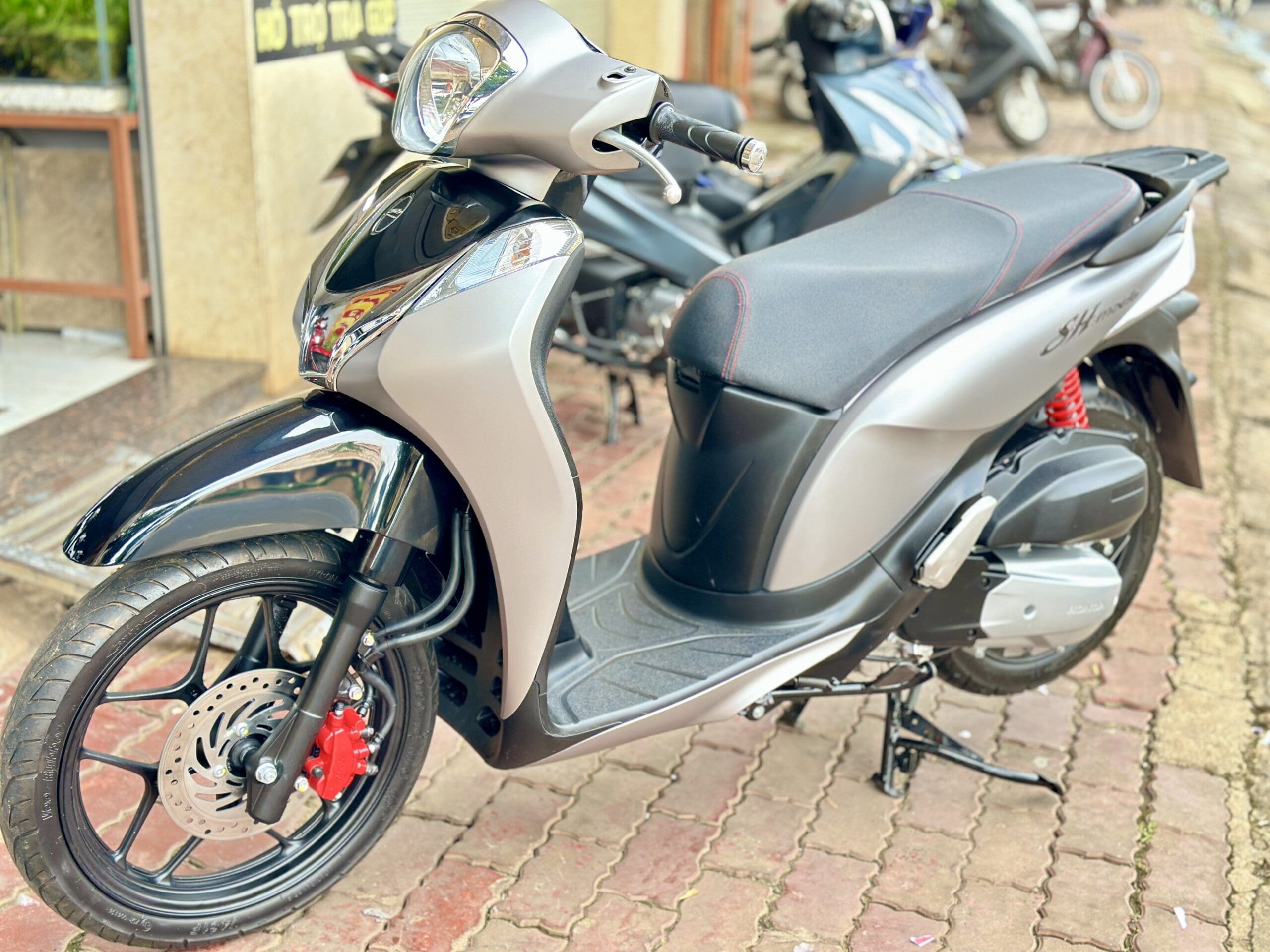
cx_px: 635
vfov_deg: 30.3
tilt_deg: -15.9
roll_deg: -0.4
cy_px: 476
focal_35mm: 48
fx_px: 1761
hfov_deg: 39.7
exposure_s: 1/171
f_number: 1.78
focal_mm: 6.86
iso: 125
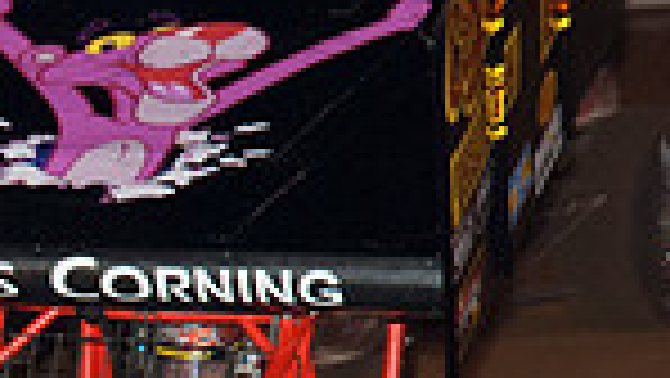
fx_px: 7608
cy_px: 414
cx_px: -207
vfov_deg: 2.8
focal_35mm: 428
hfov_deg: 5.0
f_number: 4.5
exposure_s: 1/125
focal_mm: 70
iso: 250
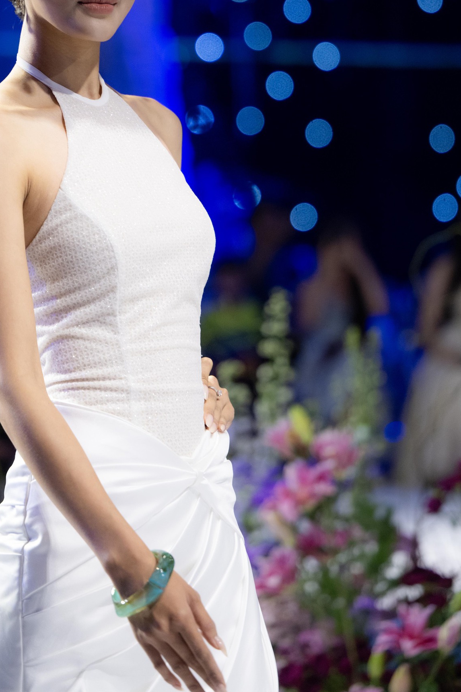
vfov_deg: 10.7
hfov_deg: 7.1
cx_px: 115
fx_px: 3688
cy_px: 128
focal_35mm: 192
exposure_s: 1/400
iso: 800
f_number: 2.8
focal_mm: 110
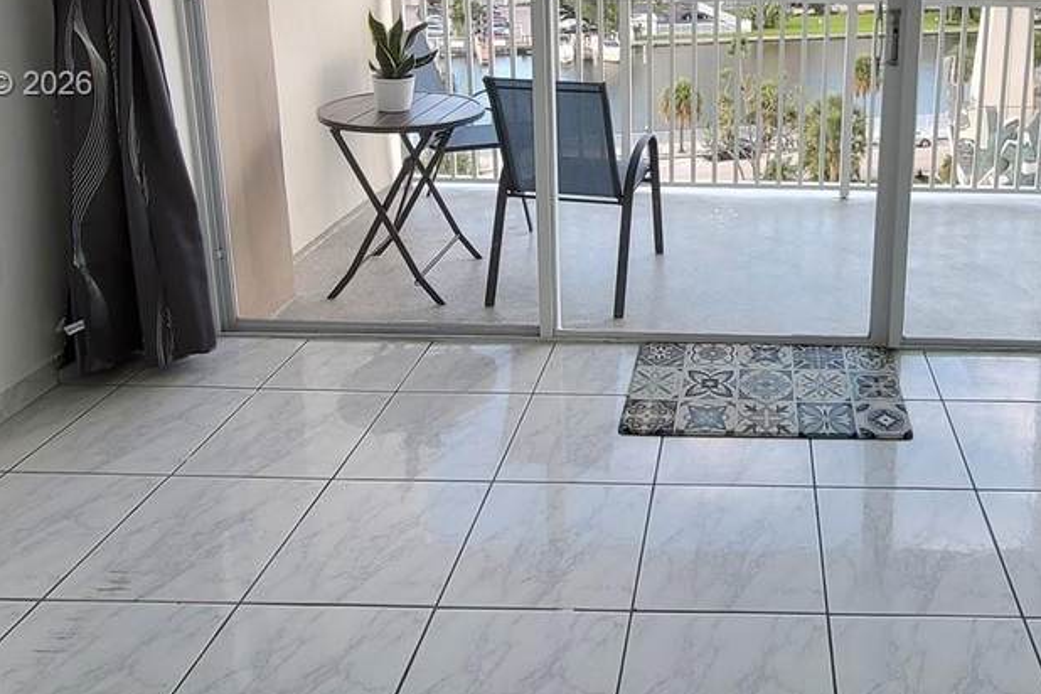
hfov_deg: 62.6
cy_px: 86
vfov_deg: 43.0
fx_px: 810
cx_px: 751
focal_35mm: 28
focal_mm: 2.2
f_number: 2.2
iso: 100
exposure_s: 1/120
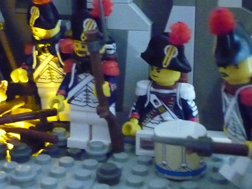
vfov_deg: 20.0
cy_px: 12
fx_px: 524
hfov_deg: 26.9
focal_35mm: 72
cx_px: 93
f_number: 2.8
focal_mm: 5.5
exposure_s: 1/4
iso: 1600
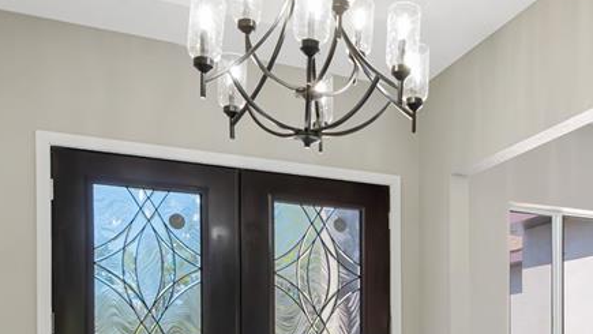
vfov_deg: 29.3
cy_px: 356
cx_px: 386
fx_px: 582
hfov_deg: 53.1
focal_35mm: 37
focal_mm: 10
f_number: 9
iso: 250
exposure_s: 1/25
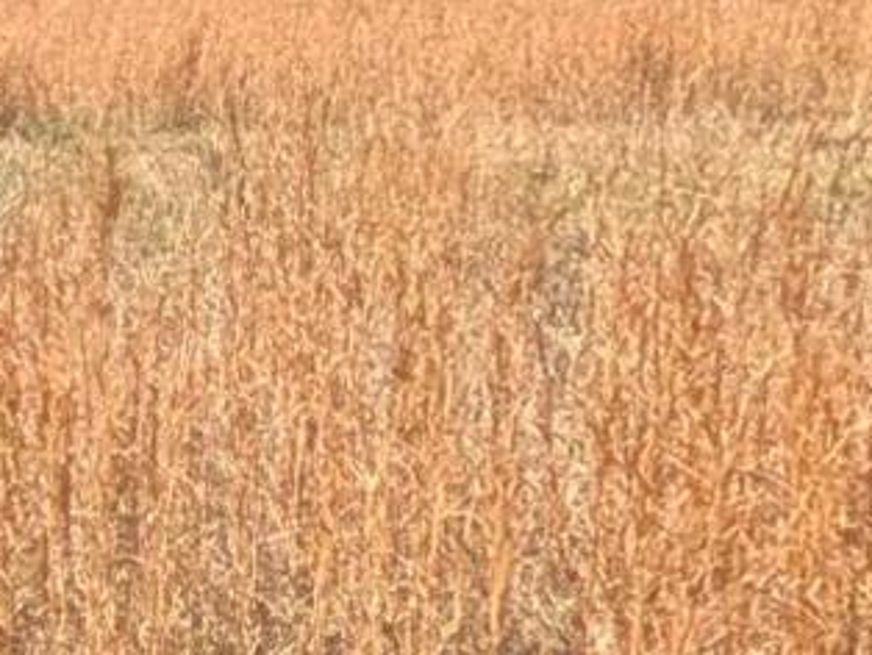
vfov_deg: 18.5
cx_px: -1897
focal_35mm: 78
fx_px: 1966
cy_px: 39
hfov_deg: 10.7
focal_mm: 2.02
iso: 56
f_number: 1.7
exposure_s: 1/2439
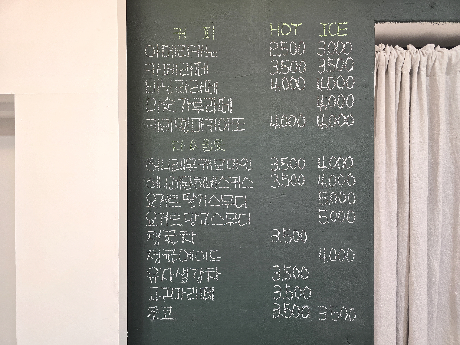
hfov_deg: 73.9
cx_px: 230
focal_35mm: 23
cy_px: 172
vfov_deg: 58.9
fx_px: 306
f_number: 1.7
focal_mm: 6.3
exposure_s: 1/120
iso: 160
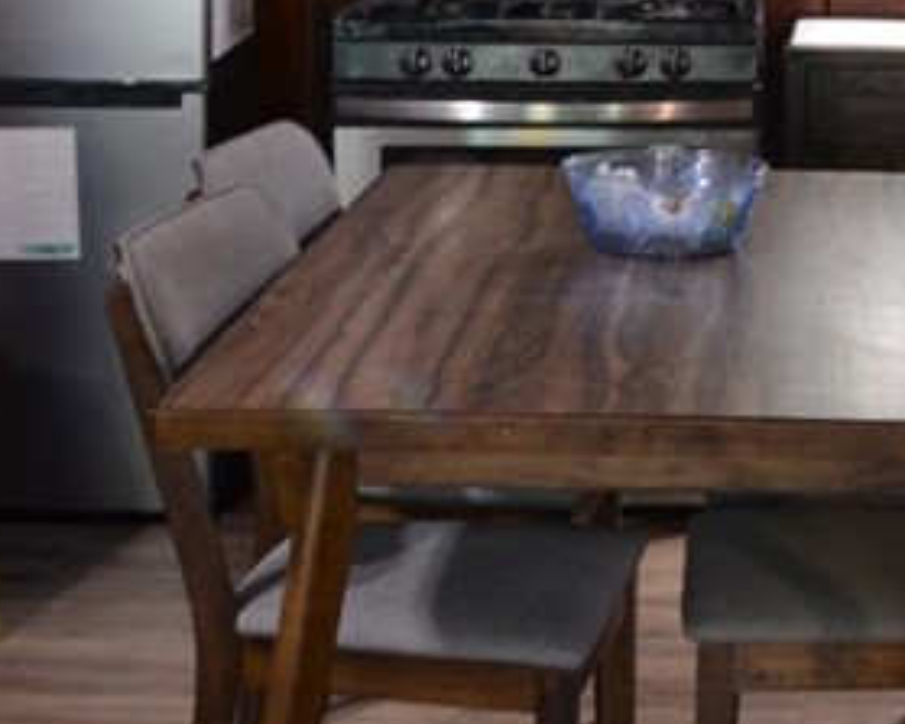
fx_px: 2490
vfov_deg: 16.0
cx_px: 830
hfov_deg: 20.2
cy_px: -93
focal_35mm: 93
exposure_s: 1/15
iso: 450
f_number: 3.5
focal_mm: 18
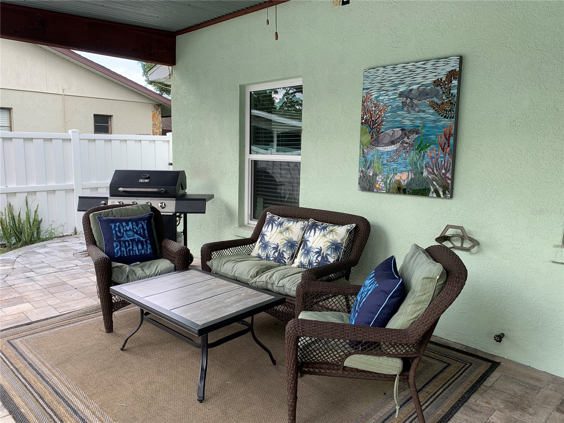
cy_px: 212
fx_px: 424
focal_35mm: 26
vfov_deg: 53.1
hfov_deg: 67.3
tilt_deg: -8.8
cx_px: 282
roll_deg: -1.0
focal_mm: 4.25
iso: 25
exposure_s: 1/216
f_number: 1.8
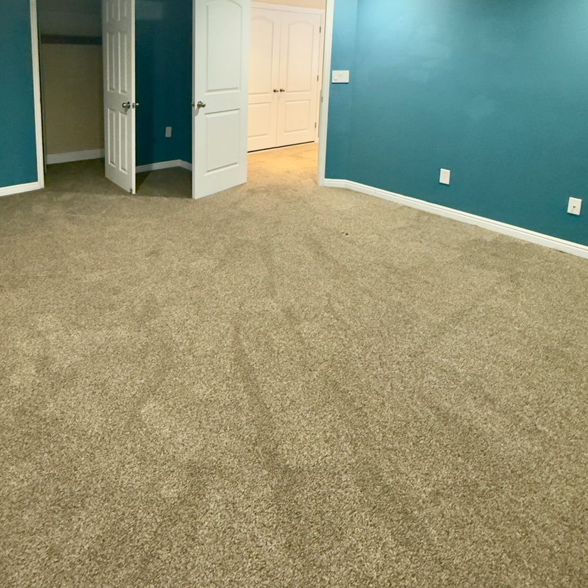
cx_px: 216
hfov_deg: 70.8
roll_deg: +0.0
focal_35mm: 21
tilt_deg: -11.3
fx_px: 404
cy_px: 147
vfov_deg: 67.5
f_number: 2.2
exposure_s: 1/60
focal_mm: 2.22
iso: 400
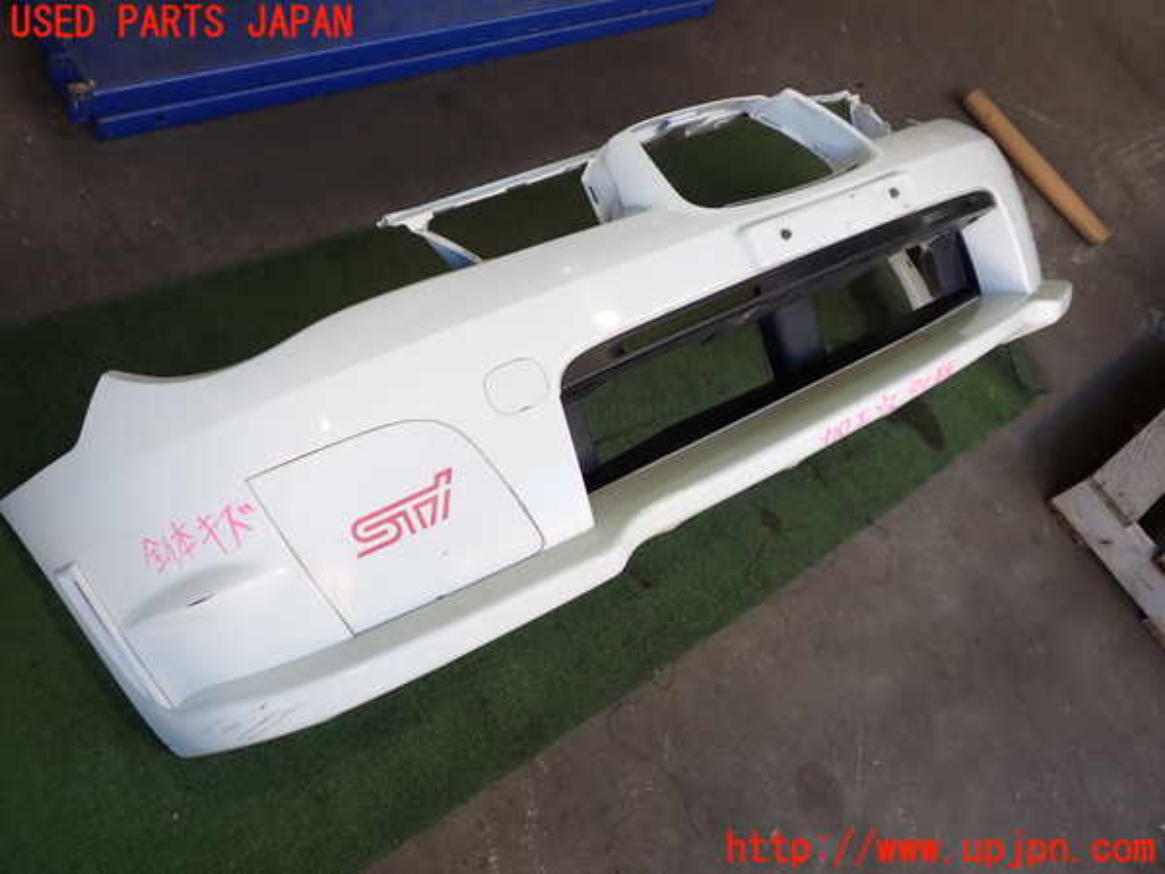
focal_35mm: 30
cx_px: 582
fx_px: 1010
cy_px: 437
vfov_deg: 46.8
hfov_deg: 60.0
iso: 160
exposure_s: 1/125
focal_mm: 5.4
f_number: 2.3
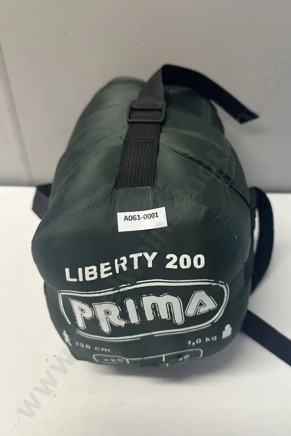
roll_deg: -1.2
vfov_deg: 65.5
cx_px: 169
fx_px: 339
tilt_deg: -37.6
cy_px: 222
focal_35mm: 28
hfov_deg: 46.3
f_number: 1.78
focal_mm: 6.86
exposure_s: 1/100
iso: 160
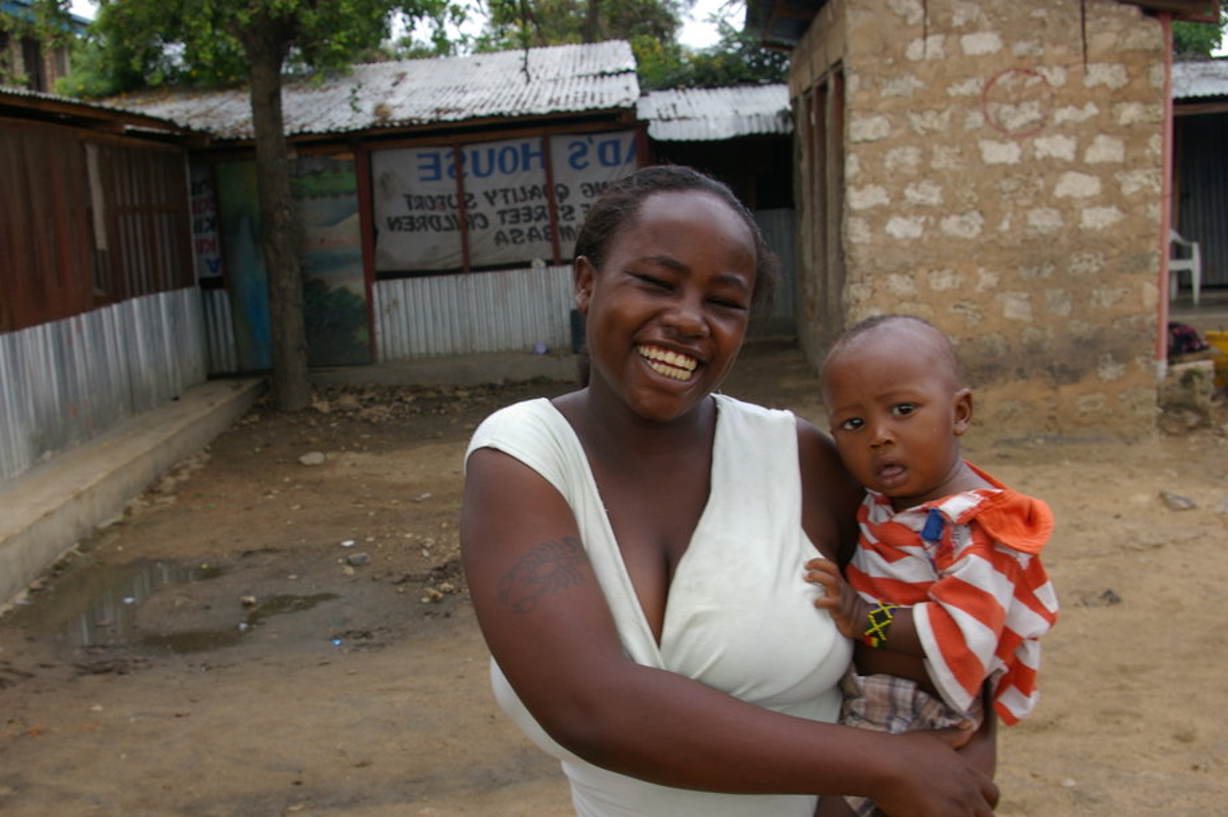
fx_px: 1314
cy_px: 443
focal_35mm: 39
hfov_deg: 50.0
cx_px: 544
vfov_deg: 34.5
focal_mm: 23
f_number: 8
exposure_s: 1/180
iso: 200
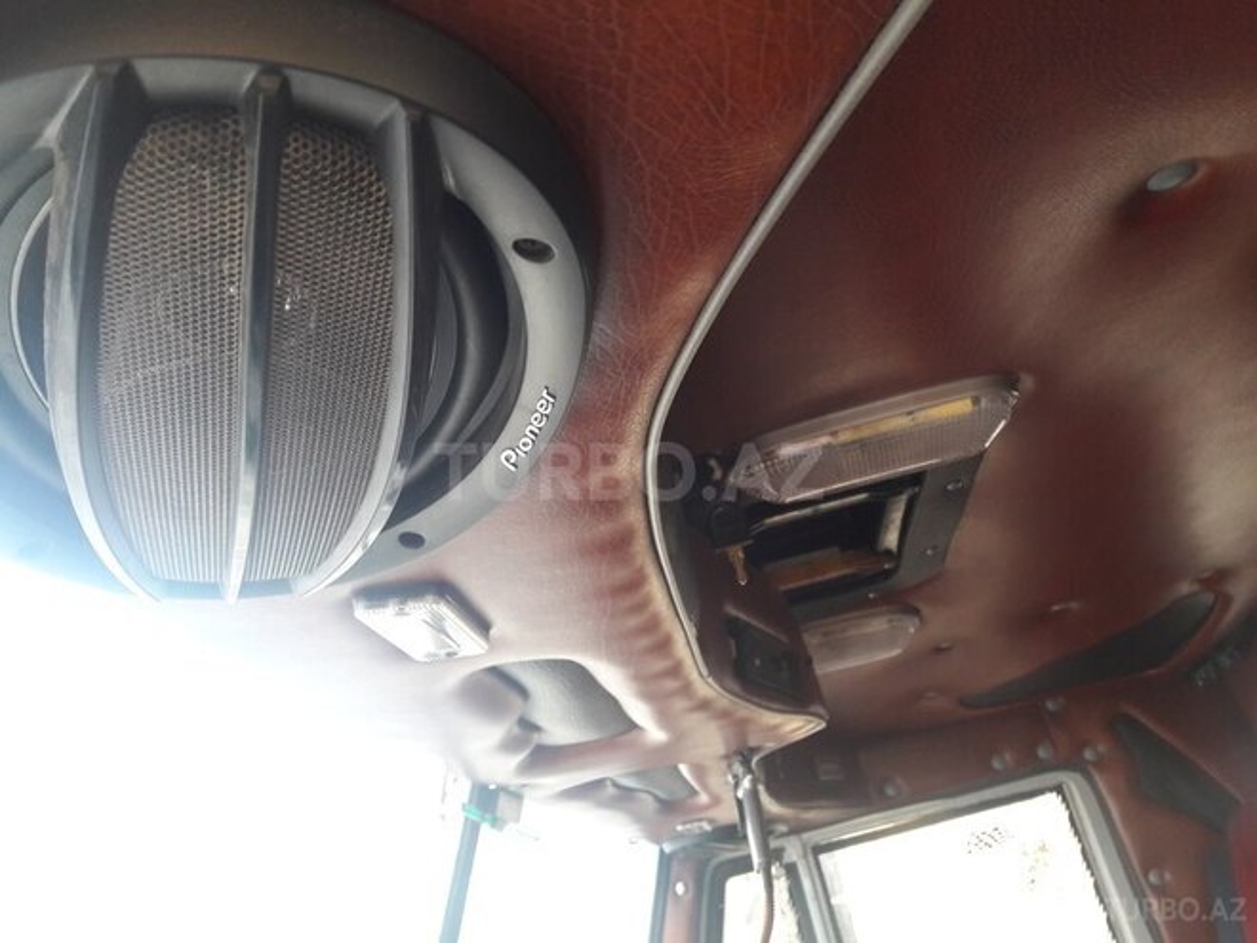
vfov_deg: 49.7
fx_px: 1017
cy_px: 472
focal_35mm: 28
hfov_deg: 63.4
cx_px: 628
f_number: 1.9
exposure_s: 1/33
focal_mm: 3.7
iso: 100
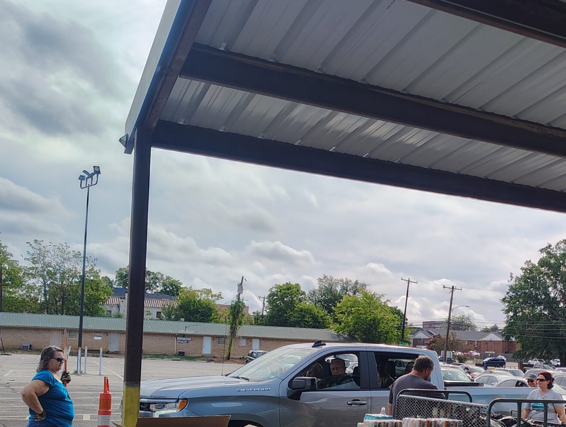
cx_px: 477
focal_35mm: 47
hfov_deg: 38.4
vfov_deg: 29.9
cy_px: 365
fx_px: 770
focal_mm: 5.56
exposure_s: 1/415
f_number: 1.8
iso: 100
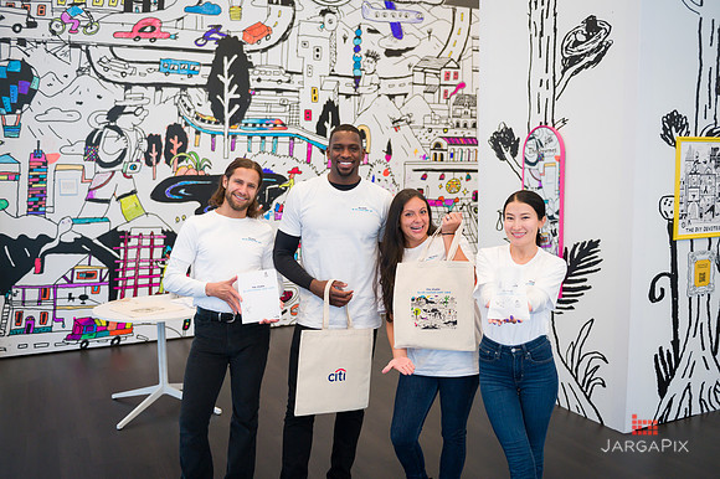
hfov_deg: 58.7
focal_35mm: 32
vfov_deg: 41.1
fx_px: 640
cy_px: 240
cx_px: 360
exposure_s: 1/320
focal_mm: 32
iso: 1600
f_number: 3.5
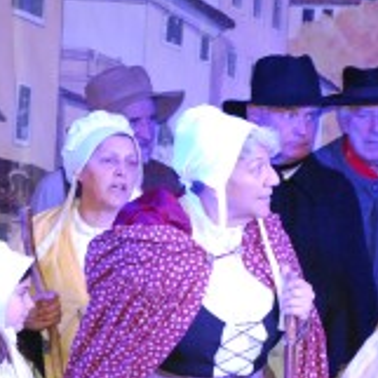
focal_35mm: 356
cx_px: 406
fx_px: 4398
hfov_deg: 4.9
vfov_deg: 4.9
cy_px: 212
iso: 1100
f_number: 4.2
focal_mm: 70
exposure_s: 1/60
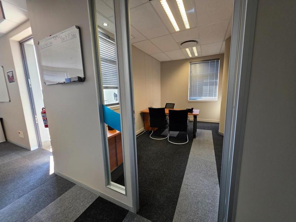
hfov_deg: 106.2
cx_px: 148
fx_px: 111
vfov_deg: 89.9
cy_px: 111
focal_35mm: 13
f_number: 1.9
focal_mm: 2.2
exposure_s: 1/100
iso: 200
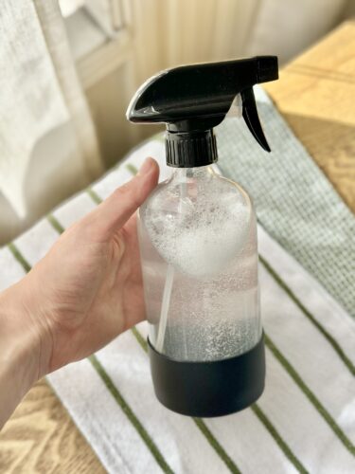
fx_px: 656
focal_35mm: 48
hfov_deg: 30.3
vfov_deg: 39.7
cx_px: 178
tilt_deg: -73.4
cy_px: 237
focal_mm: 6.86
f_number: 1.78
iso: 80
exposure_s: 1/1639
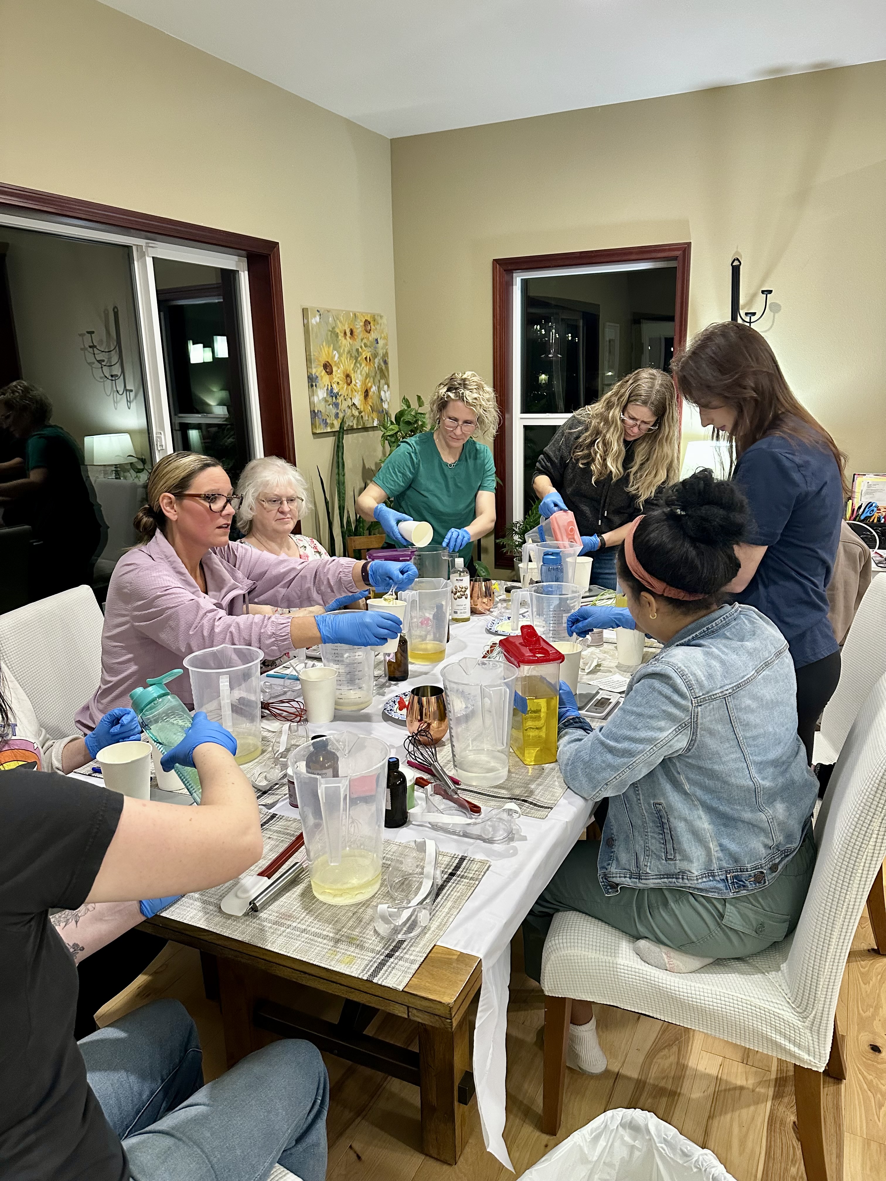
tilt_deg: -14.1
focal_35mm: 24
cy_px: 590
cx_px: 443
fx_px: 819
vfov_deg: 71.6
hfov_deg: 56.8
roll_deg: +1.1
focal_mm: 6.86
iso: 400
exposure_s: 1/60
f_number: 1.78
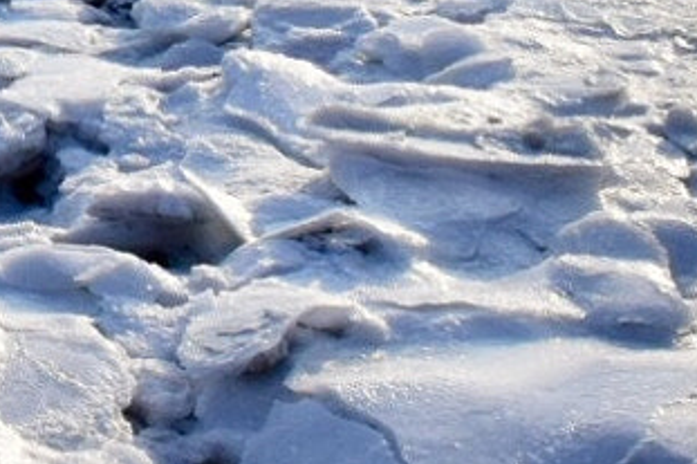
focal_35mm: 178
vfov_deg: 7.3
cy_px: -570
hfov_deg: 10.6
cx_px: -710
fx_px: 3436
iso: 400
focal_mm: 23
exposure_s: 1/750
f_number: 13
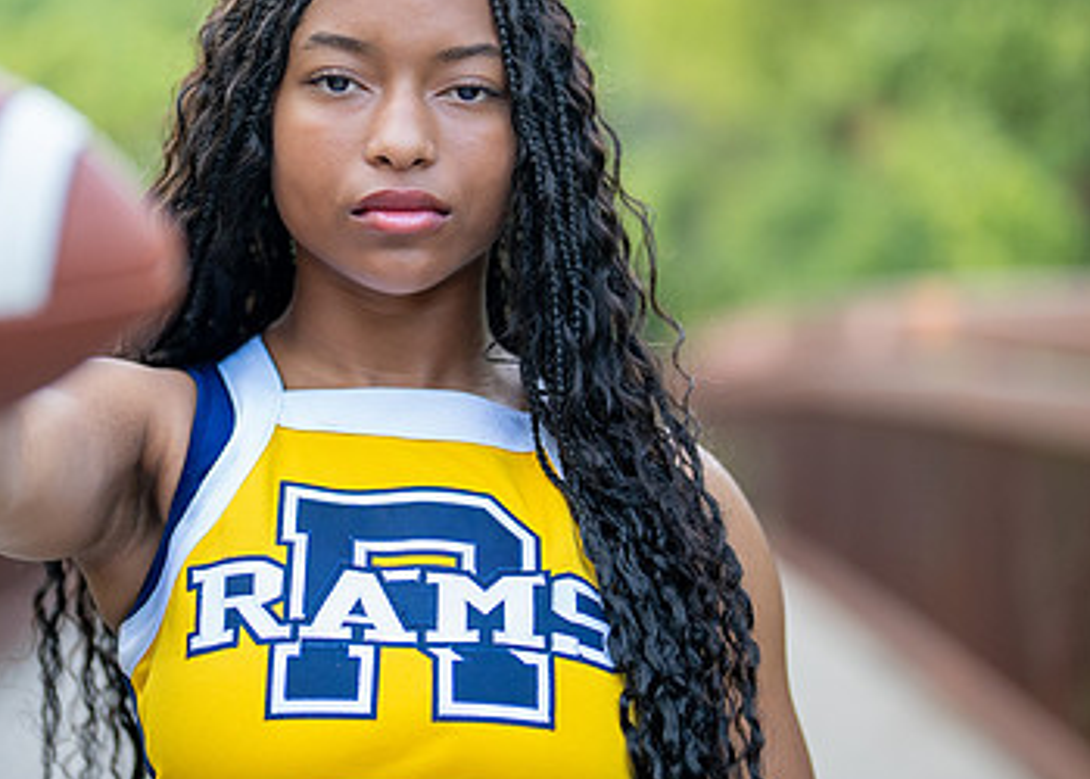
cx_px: 391
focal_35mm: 100
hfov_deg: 19.9
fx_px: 3096
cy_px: 363
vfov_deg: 14.3
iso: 400
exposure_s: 1/500
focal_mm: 50
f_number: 1.2
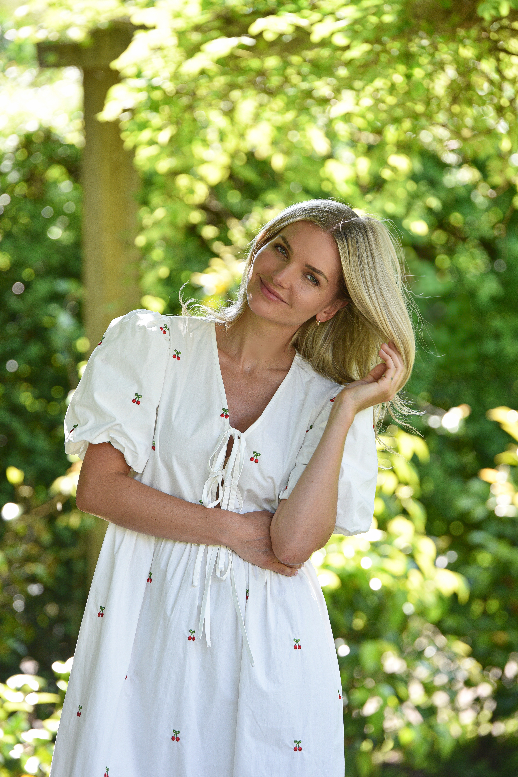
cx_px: 268
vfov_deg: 10.4
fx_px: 4252
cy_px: 384
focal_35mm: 197
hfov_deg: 7.0
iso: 400
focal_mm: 190
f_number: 4.5
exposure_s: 1/320
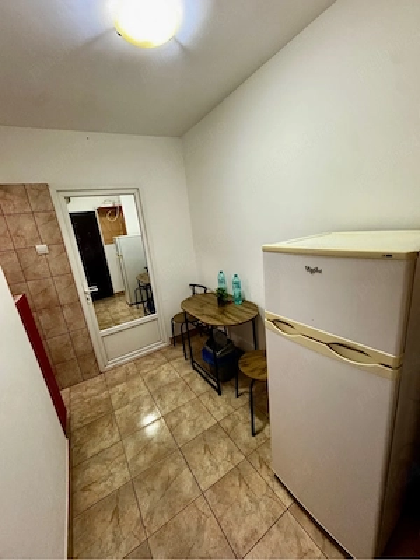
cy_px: 280
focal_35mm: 14
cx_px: 210
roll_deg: +6.8
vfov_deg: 102.1
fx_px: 226
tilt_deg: -15.2
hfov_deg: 85.7
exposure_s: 1/50
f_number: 2.2
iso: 640
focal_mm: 2.22
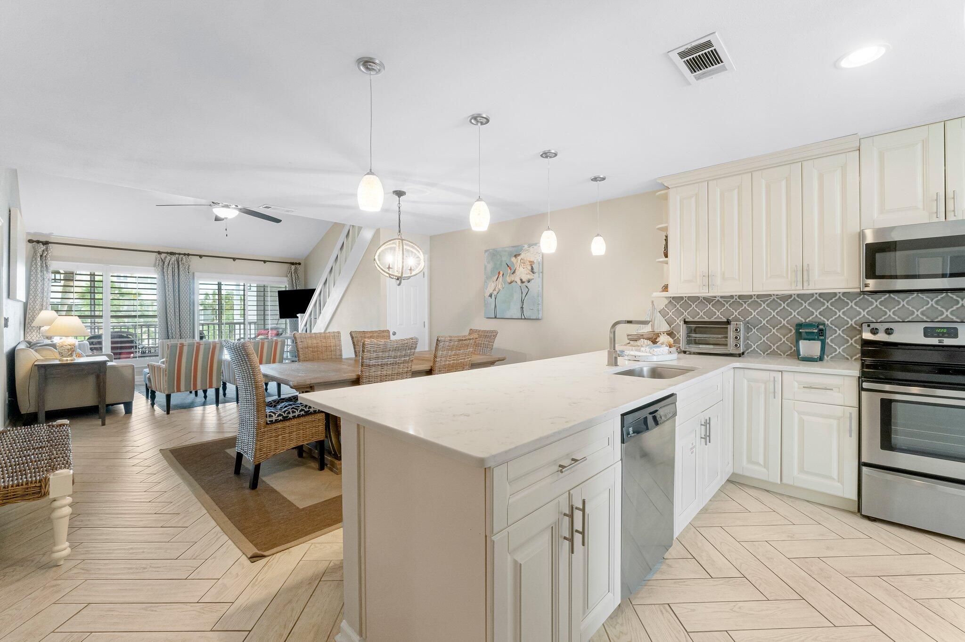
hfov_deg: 100.4
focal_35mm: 15
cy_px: 321
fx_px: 402
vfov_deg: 77.3
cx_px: 482
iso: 400
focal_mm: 10
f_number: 9
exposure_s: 1/15
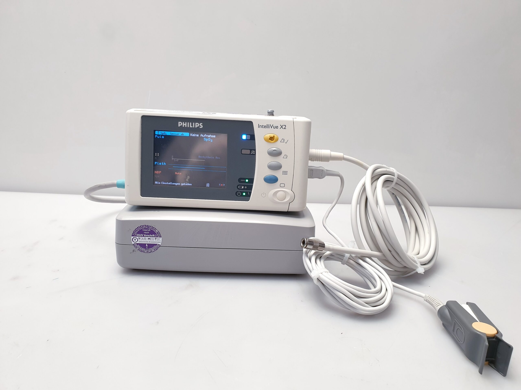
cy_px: 195
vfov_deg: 53.1
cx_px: 260
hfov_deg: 67.3
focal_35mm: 26
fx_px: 391
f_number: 2.4
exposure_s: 1/50
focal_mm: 4.3
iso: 80
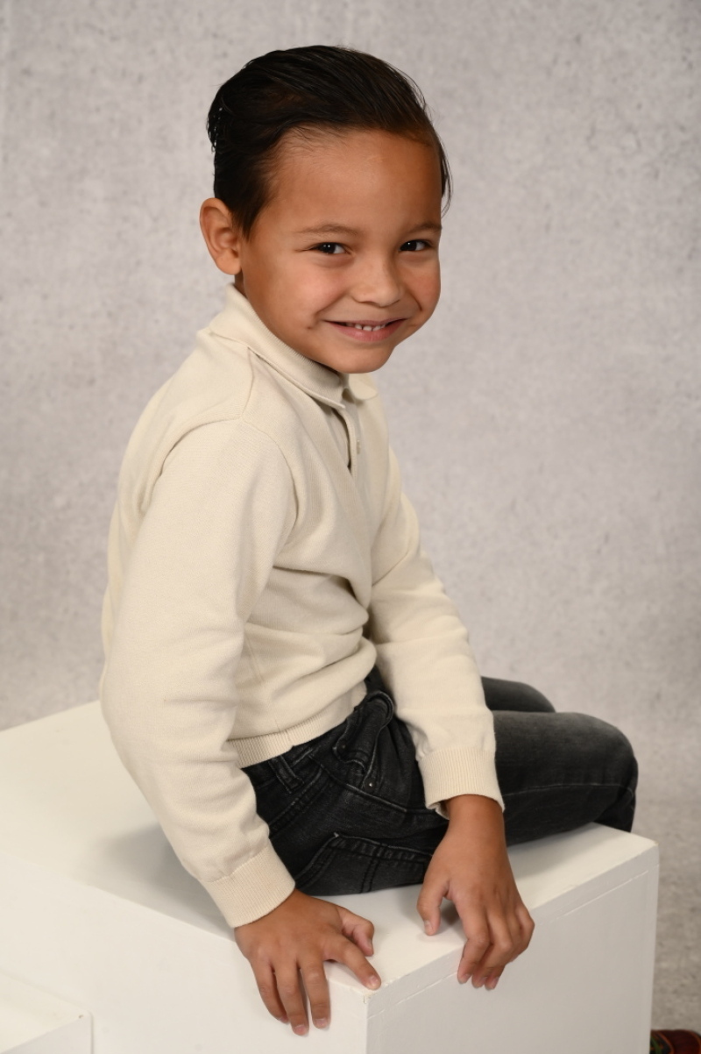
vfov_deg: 28.1
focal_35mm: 72
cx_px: 350
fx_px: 2105
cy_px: 527
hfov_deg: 18.9
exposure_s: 1/125
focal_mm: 72
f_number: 10
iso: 400
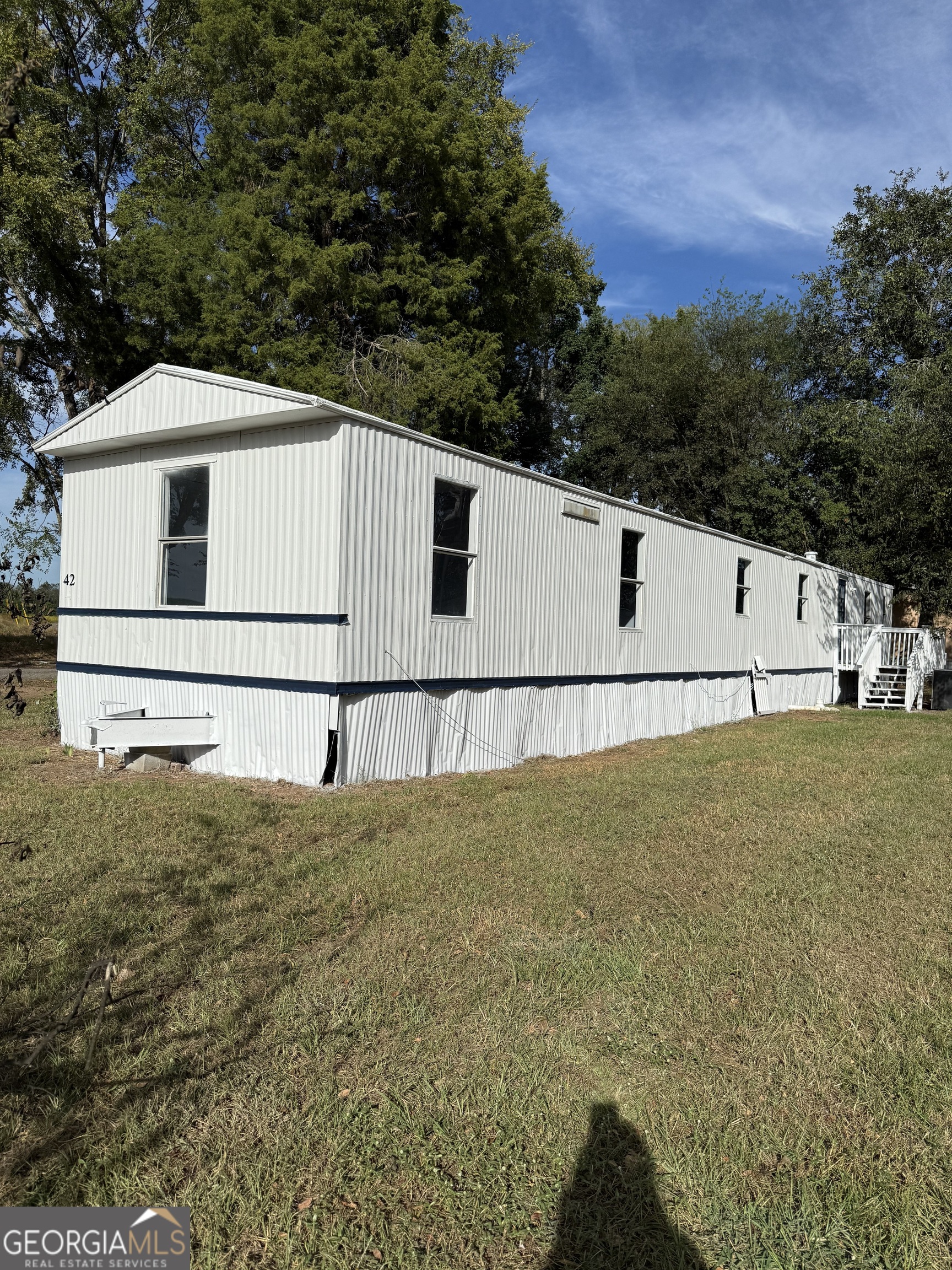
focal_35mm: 24
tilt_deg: -0.1
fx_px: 880
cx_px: 476
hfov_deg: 56.8
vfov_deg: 71.6
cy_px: 635
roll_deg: -1.2
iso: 80
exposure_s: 1/10309
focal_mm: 6.76
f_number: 1.78
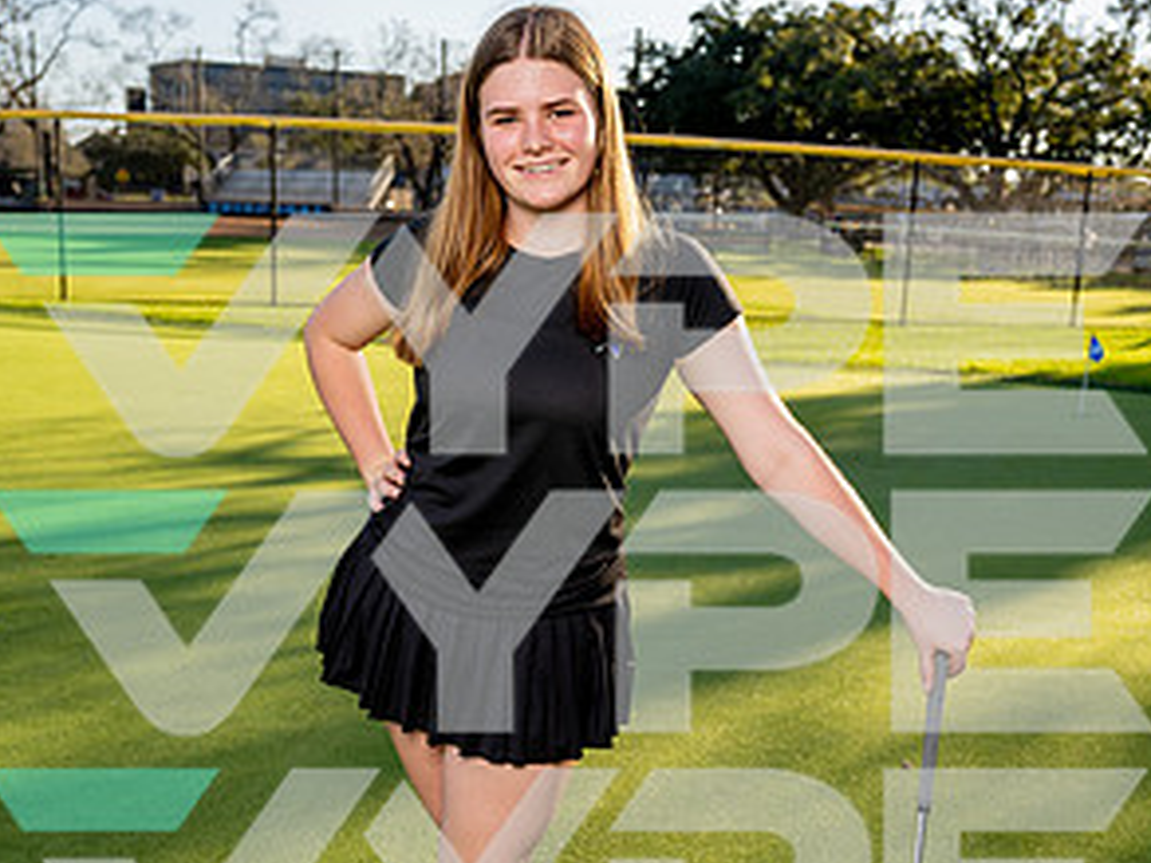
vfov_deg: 33.1
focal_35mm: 43
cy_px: 615
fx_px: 1430
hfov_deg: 43.9
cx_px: 572
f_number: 4
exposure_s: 1/800
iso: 100
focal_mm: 29
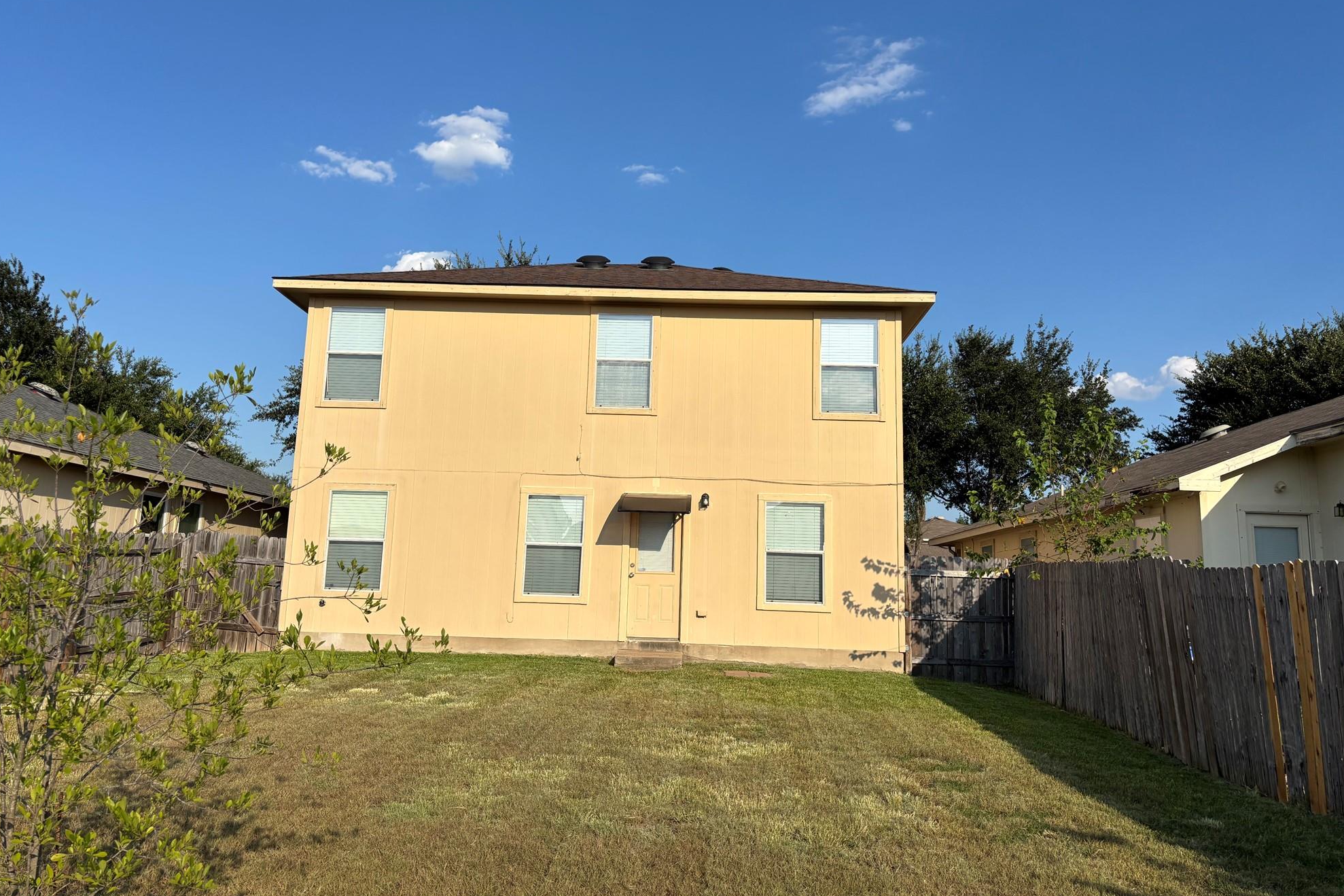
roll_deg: -2.5
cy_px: 393
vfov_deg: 46.3
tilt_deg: +11.5
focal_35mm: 28
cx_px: 664
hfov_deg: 65.5
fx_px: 1045
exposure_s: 1/4630
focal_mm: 5.96
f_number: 1.6
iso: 50
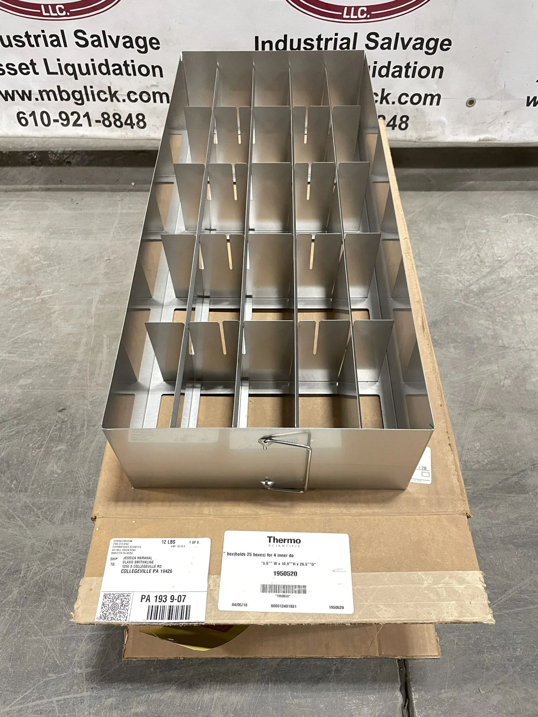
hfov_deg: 53.1
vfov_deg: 67.3
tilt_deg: -53.2
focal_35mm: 26
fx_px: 539
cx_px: 269
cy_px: 358
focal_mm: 4.2
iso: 400
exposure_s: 1/40
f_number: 1.6
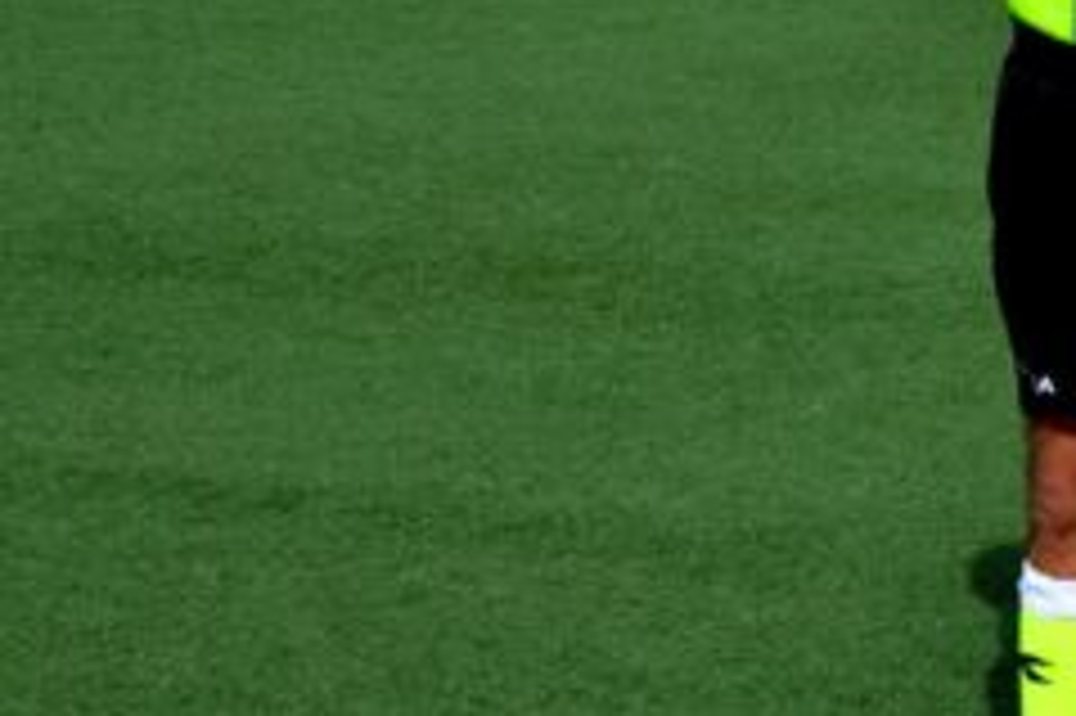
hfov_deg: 10.9
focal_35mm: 183
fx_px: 5466
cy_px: 110
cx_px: 1585
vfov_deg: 7.5
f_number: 8
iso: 100
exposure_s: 1/250
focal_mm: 38
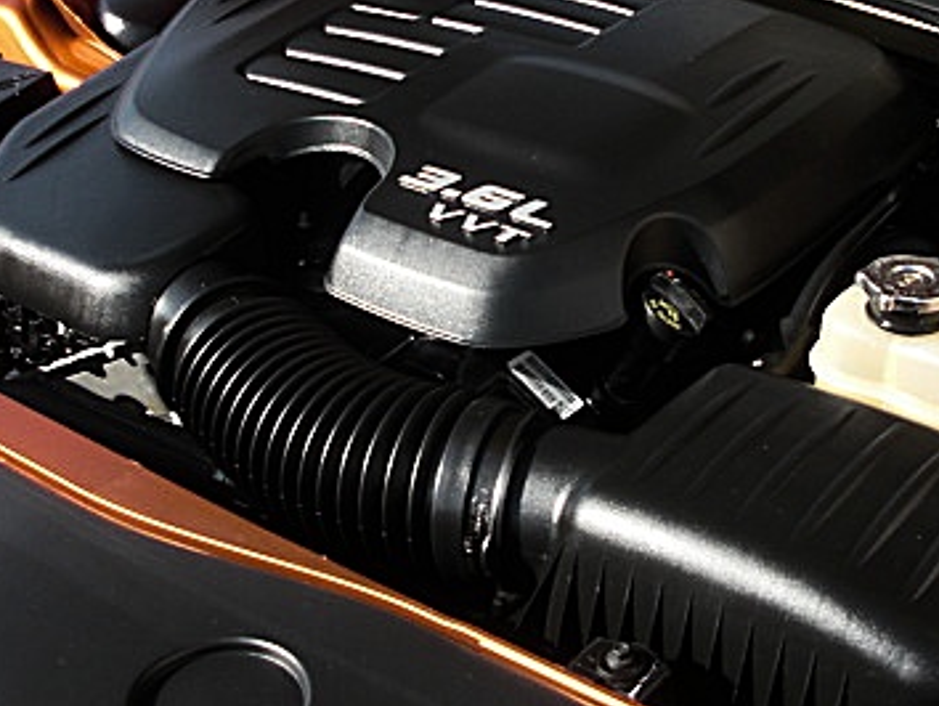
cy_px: 202
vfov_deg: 22.5
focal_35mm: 65
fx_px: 1764
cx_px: 536
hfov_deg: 29.8
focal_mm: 6.3
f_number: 2.8
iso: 50
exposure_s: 1/400
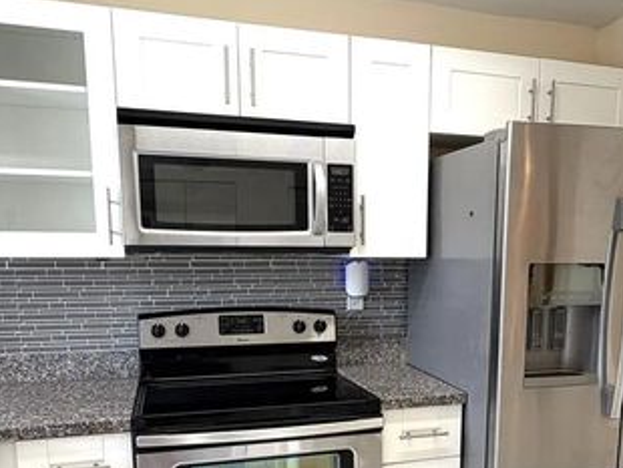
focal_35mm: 33
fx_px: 594
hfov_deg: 54.8
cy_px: 349
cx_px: 380
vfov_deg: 41.8
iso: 160
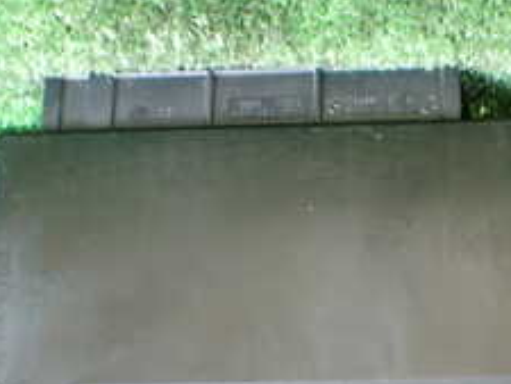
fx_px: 1182
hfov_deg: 24.0
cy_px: 291
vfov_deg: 18.3
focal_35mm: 80
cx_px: 416
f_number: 2.3
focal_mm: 5.4
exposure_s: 1/80
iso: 800
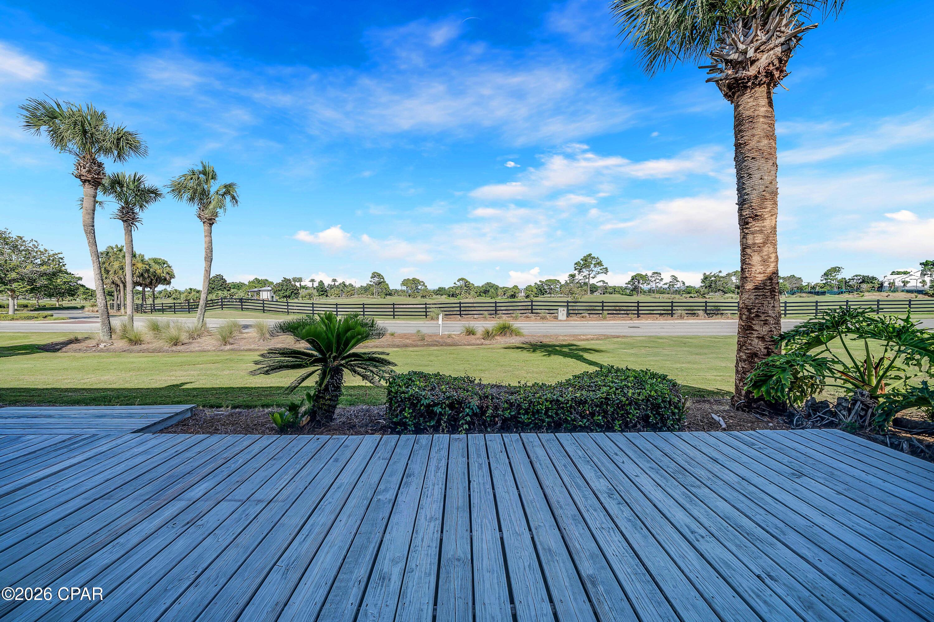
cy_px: 311
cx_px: 467
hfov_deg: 112.6
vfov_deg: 90.0
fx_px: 311
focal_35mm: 12
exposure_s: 1/1000
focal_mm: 12
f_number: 5.6
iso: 100
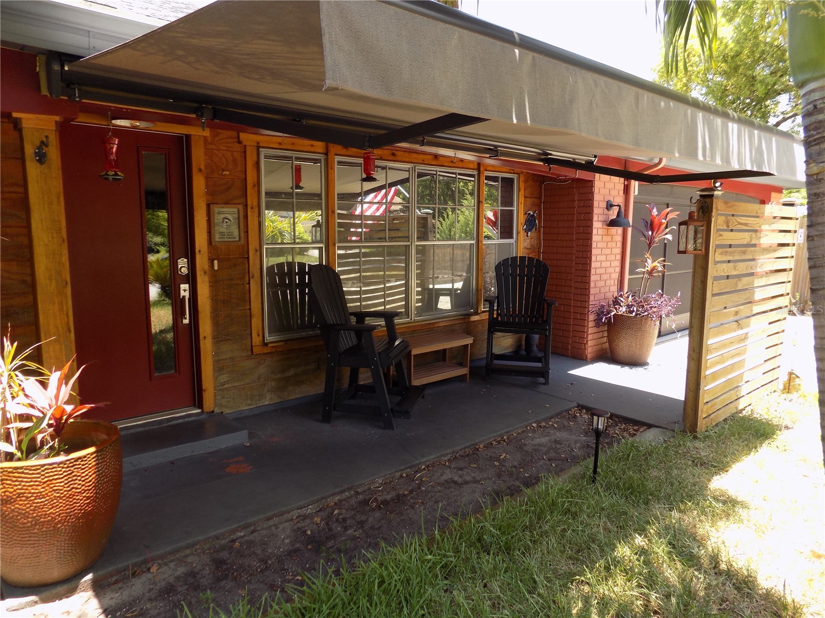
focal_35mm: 23
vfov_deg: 58.9
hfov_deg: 73.9
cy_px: 309
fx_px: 548
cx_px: 412
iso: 80
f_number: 3.1
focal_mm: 4
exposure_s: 1/100
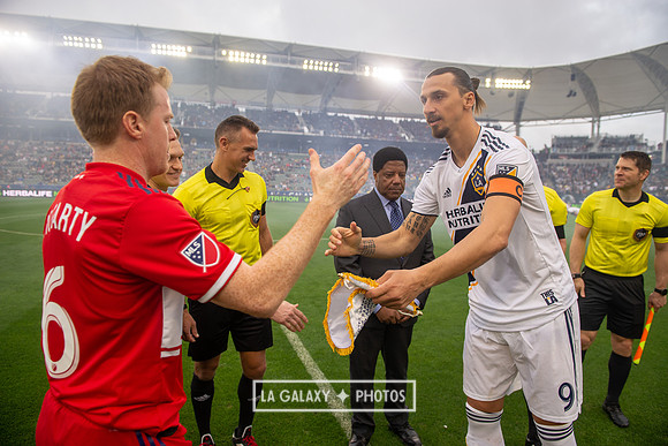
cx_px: 334
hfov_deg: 73.7
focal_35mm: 24
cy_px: 223
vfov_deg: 53.2
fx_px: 445
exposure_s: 1/640
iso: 500
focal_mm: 24
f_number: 3.5
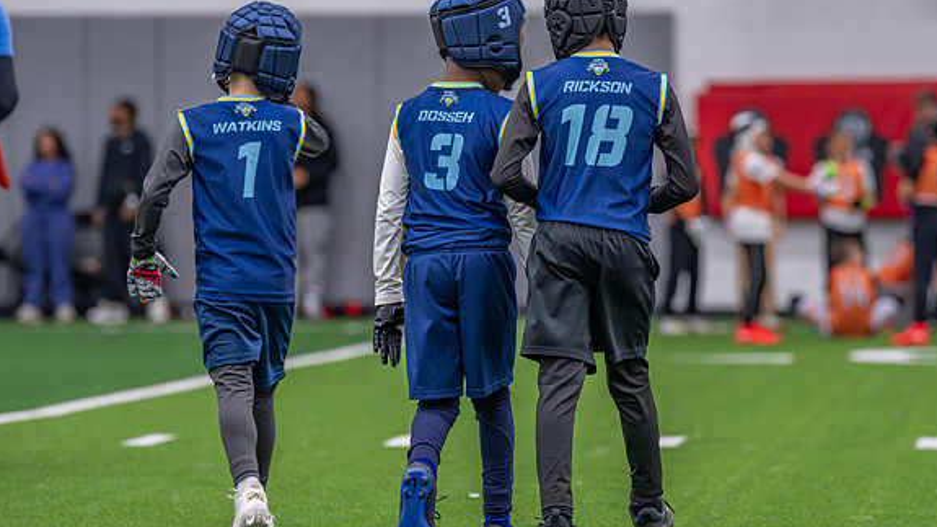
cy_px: 247
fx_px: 4496
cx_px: 494
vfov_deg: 6.7
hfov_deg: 11.9
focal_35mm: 181
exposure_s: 1/250
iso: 1000
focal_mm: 129
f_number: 2.8
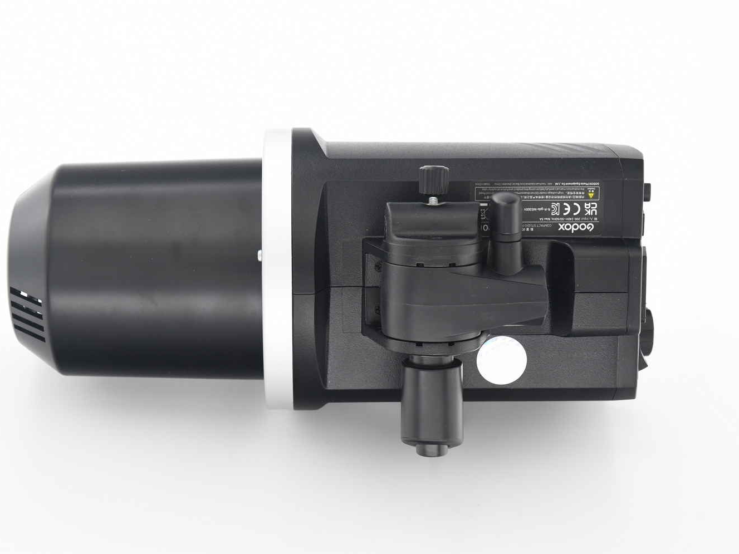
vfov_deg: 19.6
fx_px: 1601
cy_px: 278
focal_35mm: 75
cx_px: 343
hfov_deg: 26.0
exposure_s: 1/125
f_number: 7.1
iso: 1000
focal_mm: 46
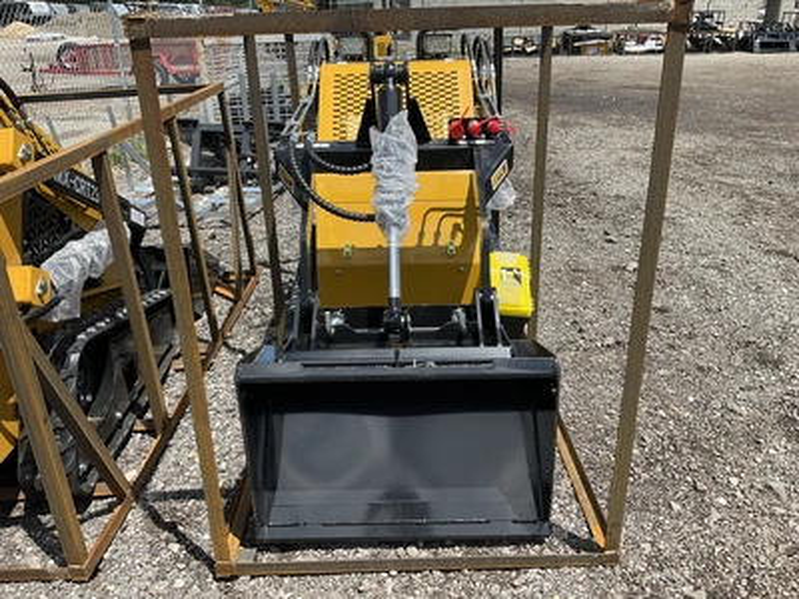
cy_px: 300
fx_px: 669
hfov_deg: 61.7
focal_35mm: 29
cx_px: 400
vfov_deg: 48.2
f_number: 1.8
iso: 25
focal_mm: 3
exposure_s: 1/1279
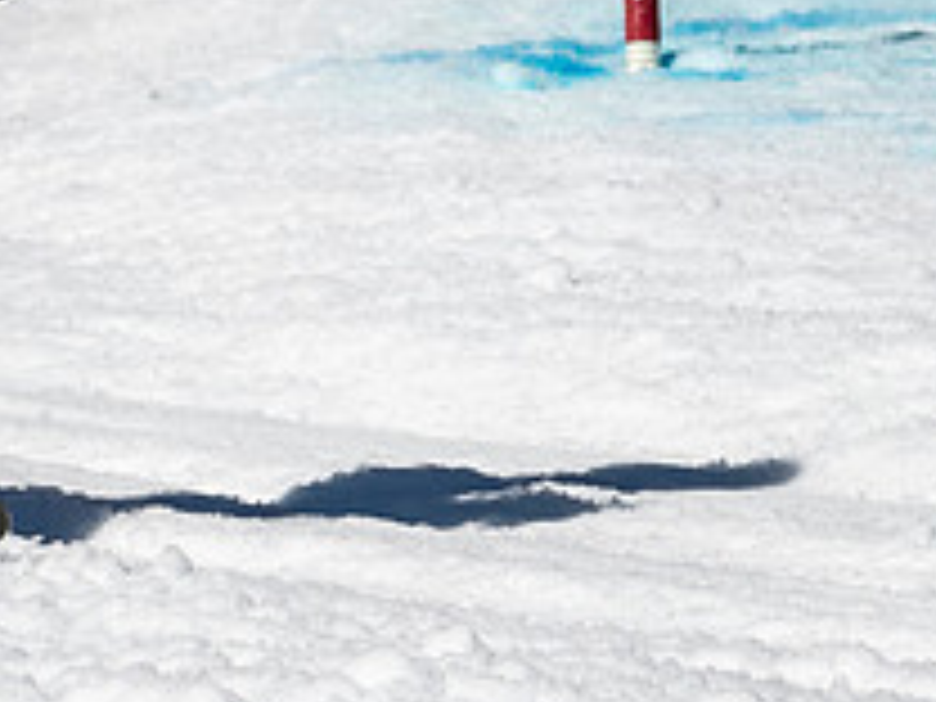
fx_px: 61866
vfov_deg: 0.7
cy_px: 75
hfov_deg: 0.9
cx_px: -199
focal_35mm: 2288
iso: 200
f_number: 8
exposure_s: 1/2000
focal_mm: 400
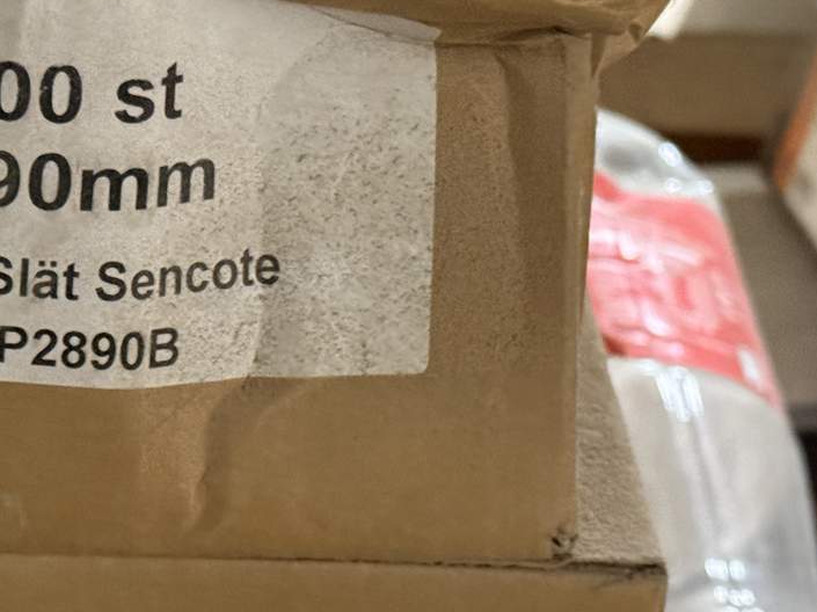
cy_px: 269
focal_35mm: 109
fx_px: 2571
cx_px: 223
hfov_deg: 18.0
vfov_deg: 13.6
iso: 640
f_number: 1.78
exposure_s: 1/25
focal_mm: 6.76
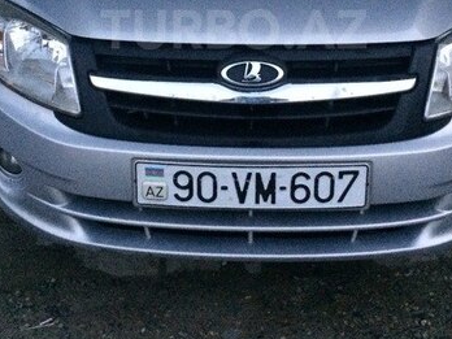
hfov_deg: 34.9
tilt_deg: -17.2
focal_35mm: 55
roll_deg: -0.7
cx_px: 234
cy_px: 29
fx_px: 718
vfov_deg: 25.7
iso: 500
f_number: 2.2
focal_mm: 4.15
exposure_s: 1/17
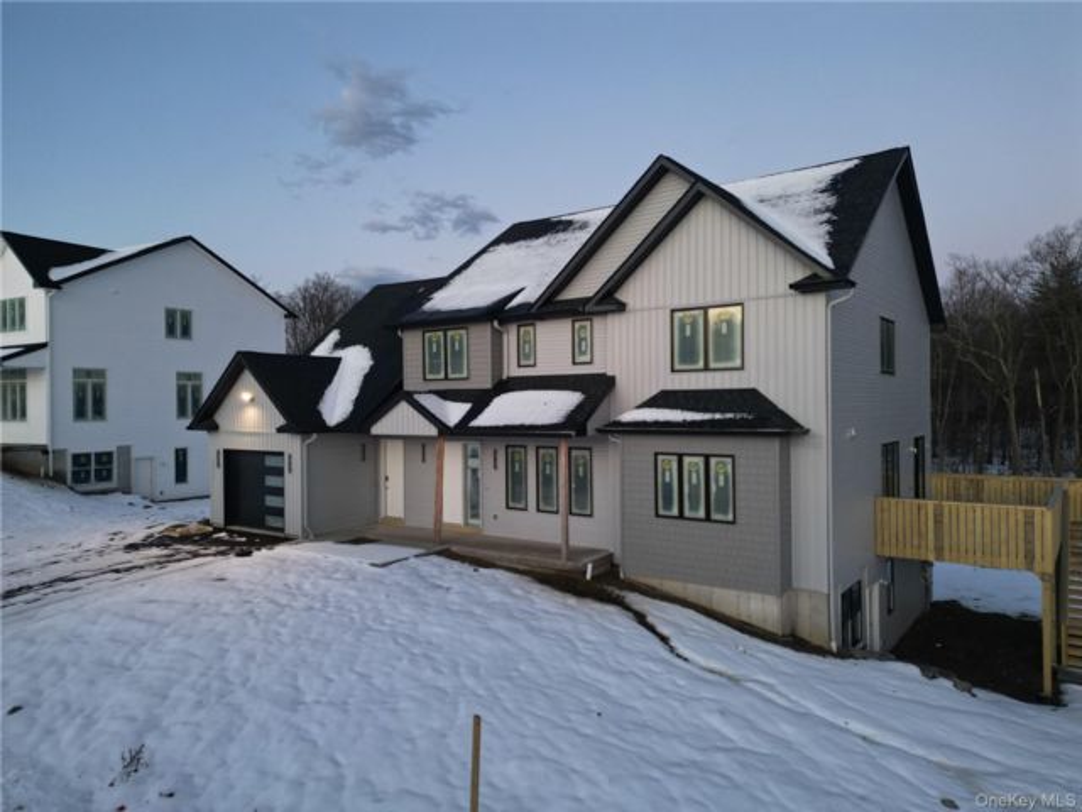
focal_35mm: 24
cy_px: 406
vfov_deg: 56.8
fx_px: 750
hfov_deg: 71.6
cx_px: 541
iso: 100
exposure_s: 1/40
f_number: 1.7
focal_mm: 6.72
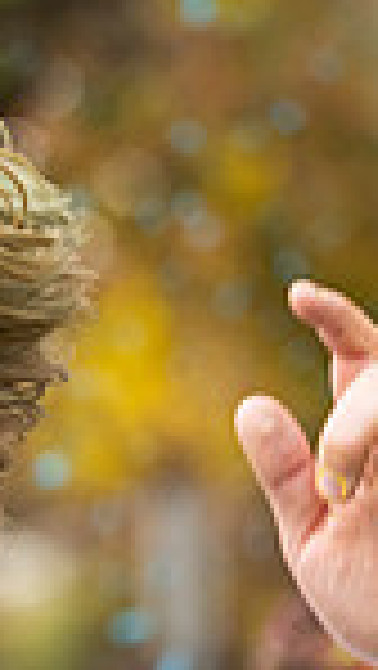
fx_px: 6244
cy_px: 713
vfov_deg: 6.1
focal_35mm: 351
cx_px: -72
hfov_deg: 3.5
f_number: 2.8
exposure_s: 1/640
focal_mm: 86
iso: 320
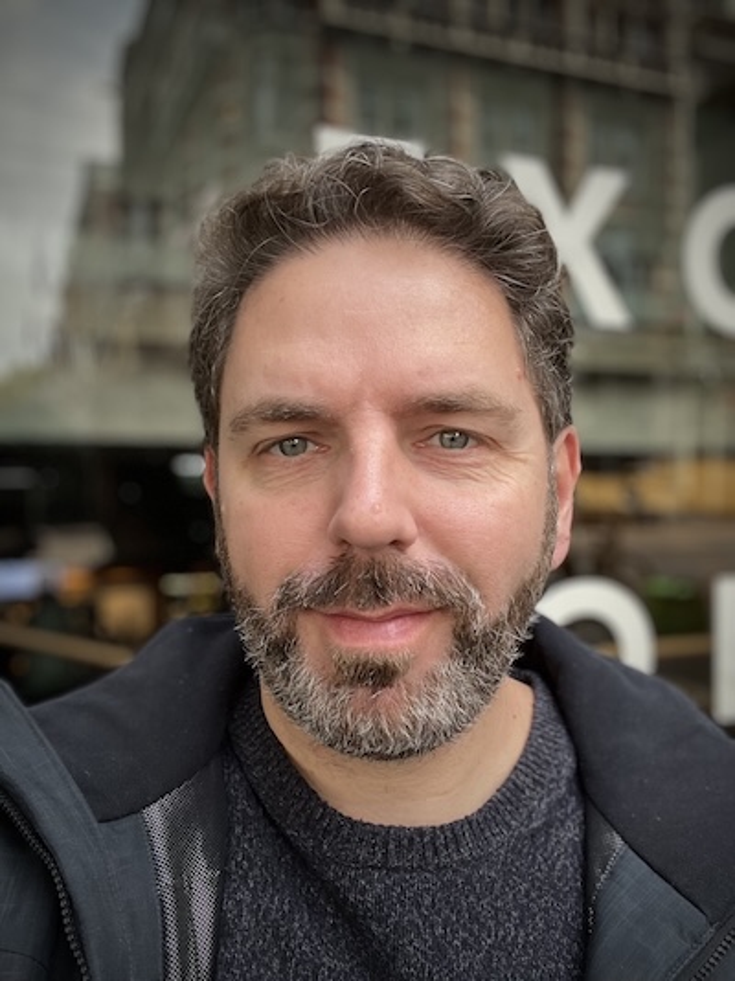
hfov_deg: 46.8
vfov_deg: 60.0
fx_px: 850
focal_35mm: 30
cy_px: 490
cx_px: 368
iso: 50
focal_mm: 2.71
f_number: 2.2
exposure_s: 1/83
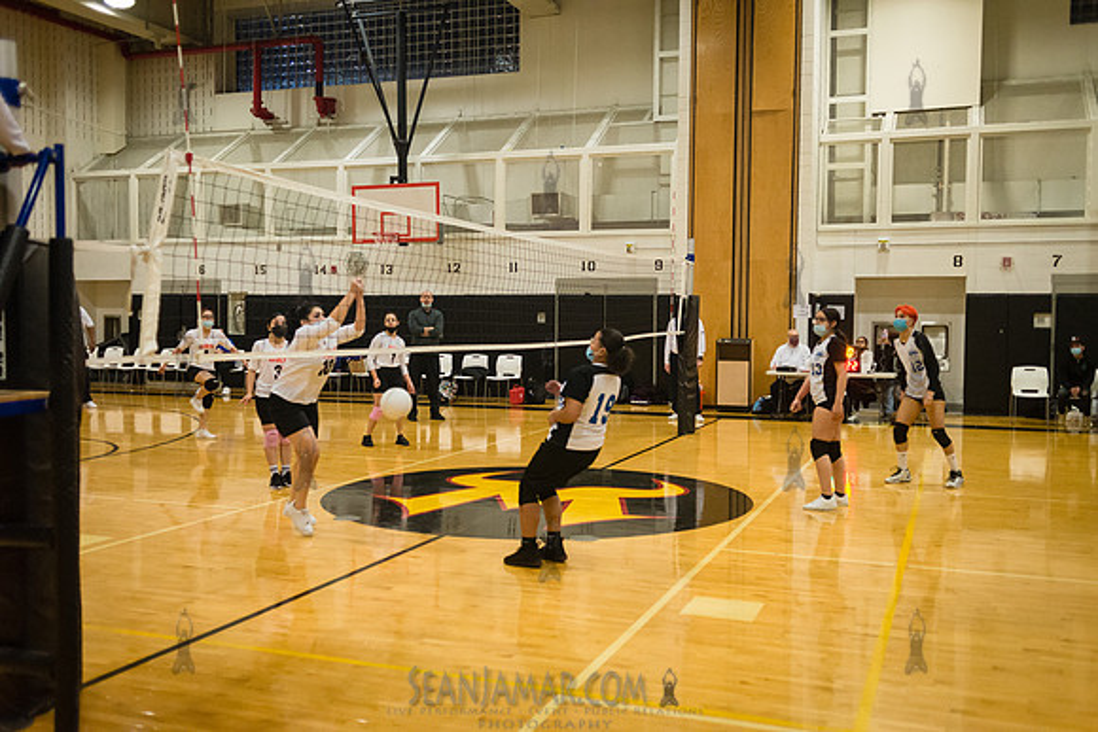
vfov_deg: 37.9
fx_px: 1068
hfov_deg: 54.4
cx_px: 549
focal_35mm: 35
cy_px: 366
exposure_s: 1/250
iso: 4000
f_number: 2.8
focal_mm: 35
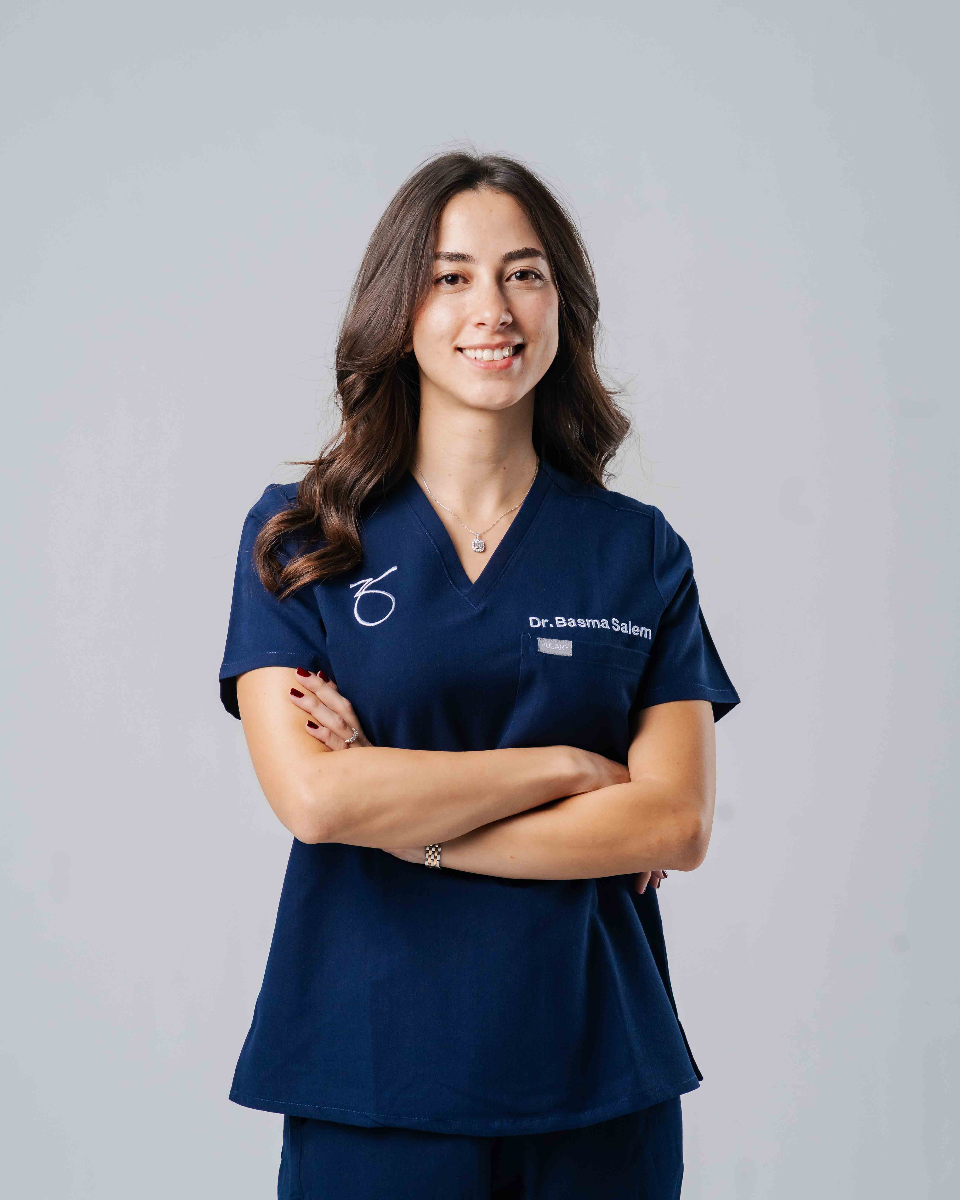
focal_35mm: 99
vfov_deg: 19.4
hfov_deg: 15.5
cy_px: 574
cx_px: 466
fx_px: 3516
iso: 1000
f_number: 6.3
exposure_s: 1/250
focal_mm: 85
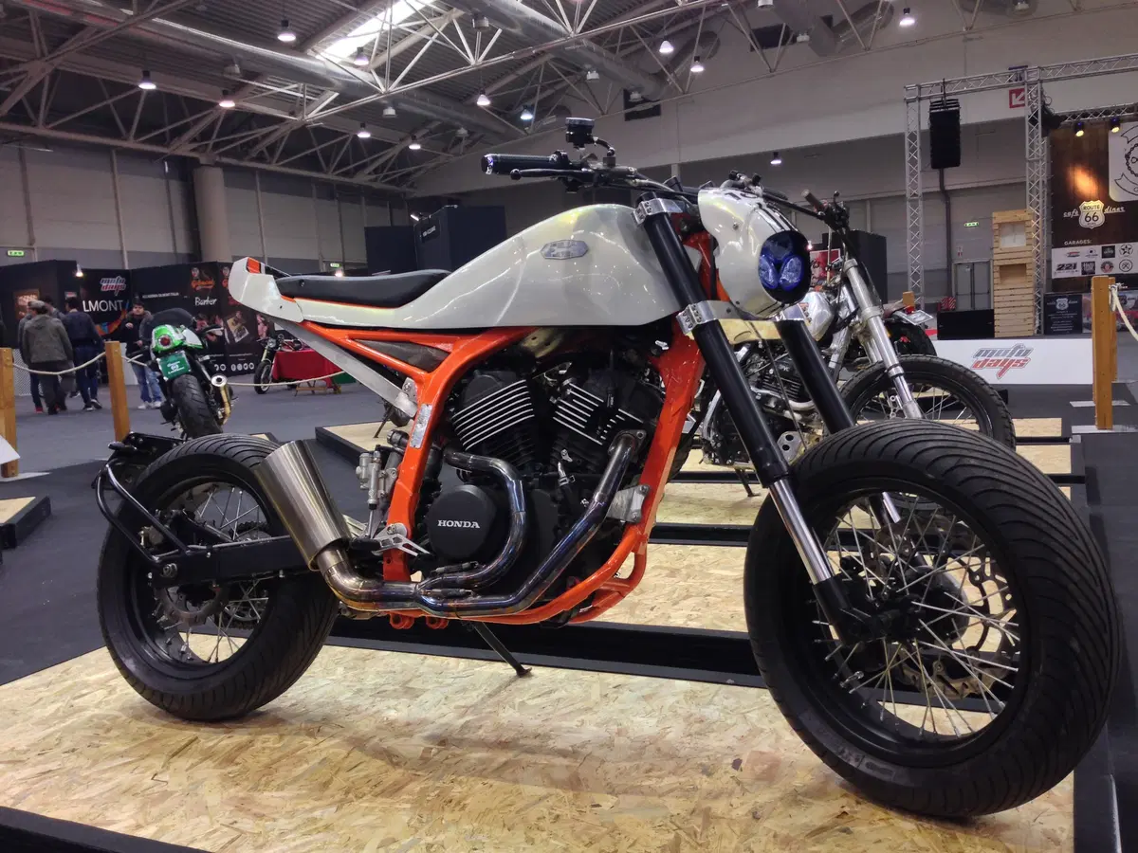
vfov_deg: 42.9
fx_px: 1085
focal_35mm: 33
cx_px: 569
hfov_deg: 55.4
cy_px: 426
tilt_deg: -7.3
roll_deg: +3.9
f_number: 2.4
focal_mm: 4.12
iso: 50
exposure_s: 1/40
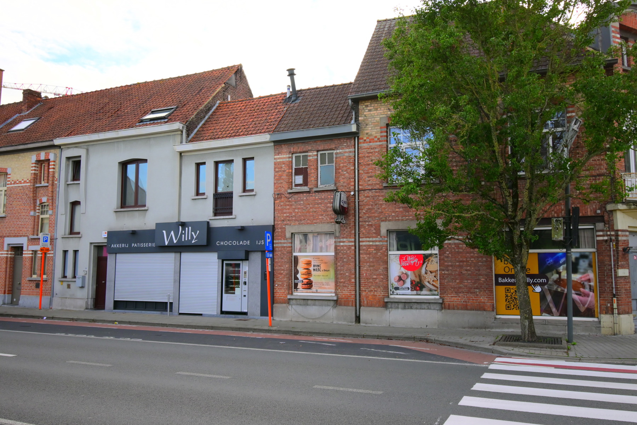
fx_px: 531
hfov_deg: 61.9
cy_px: 212
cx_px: 318
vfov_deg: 43.6
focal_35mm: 30
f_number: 5.6
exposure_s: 1/250
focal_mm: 20
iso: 220
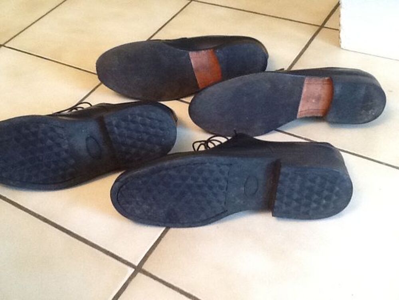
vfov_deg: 32.9
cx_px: 200
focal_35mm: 44
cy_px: 150
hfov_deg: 42.9
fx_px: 507
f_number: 2.4
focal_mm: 2.03
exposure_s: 1/30
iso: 250
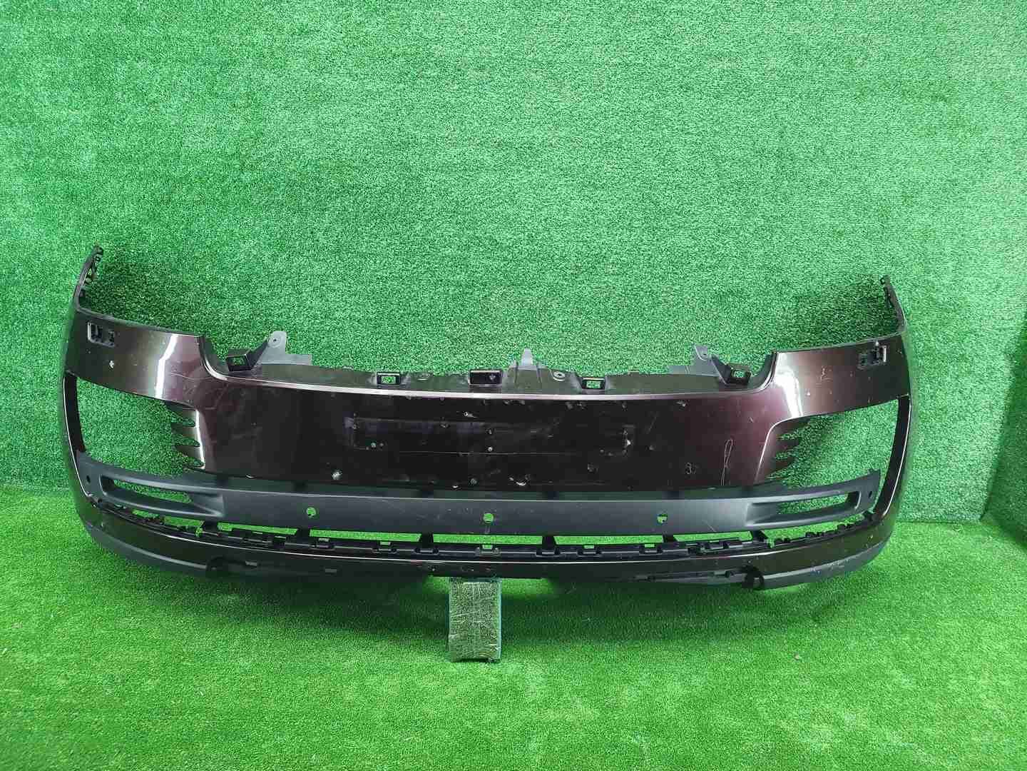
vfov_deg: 53.1
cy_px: 386
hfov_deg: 67.3
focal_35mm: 26
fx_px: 771
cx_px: 514
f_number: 1.8
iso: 276
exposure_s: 1/50
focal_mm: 5.4
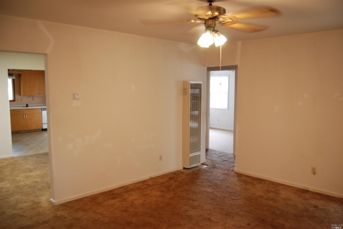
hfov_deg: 67.3
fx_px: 257
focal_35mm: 27
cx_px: 172
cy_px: 114
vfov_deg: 48.0
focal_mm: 18
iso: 400
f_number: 3.5
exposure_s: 1/20
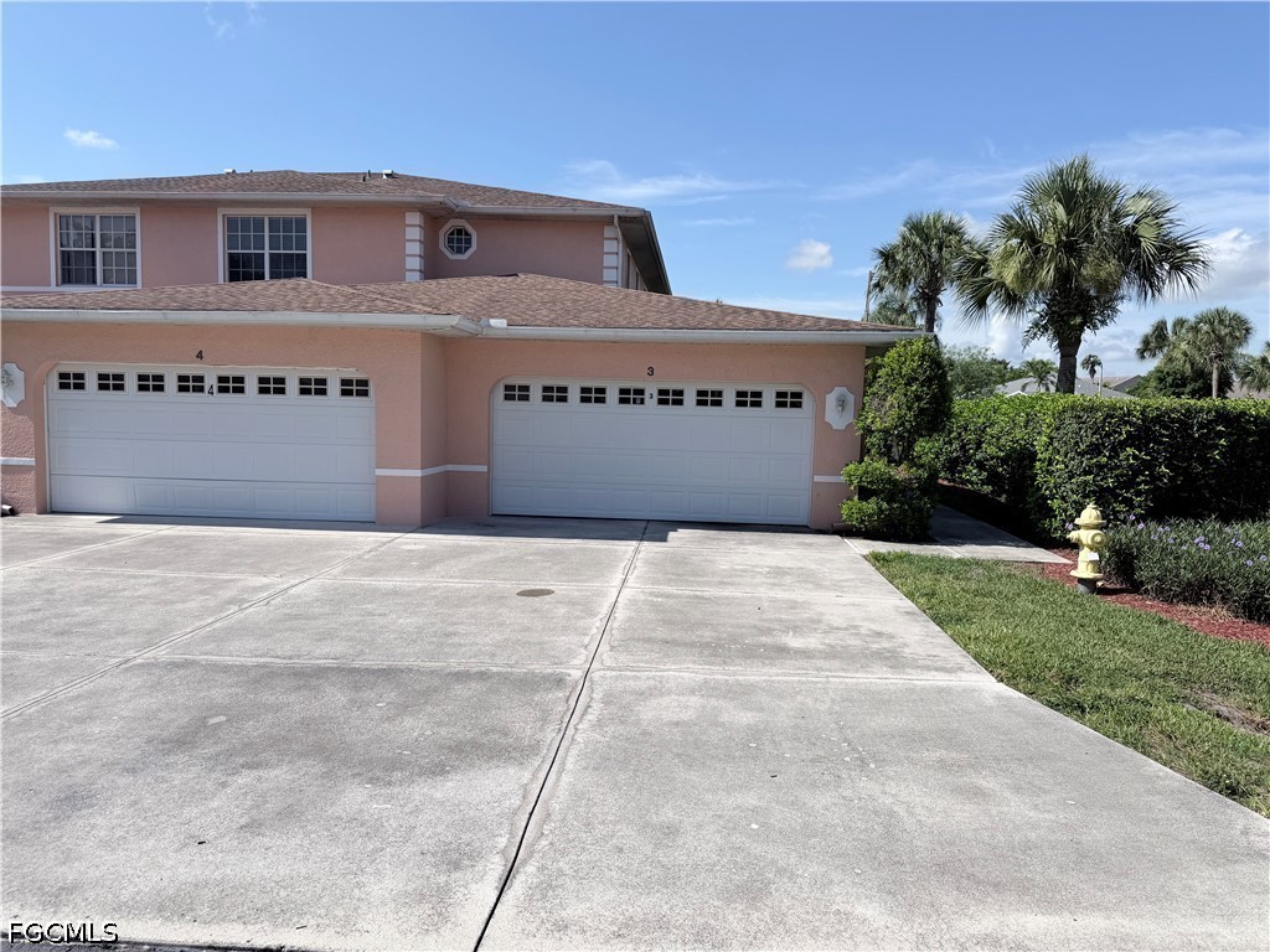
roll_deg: -0.9
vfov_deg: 56.8
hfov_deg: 71.6
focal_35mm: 24
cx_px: 635
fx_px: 881
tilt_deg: -4.5
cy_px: 476
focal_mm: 6.76
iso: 80
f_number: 1.78
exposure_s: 1/6173
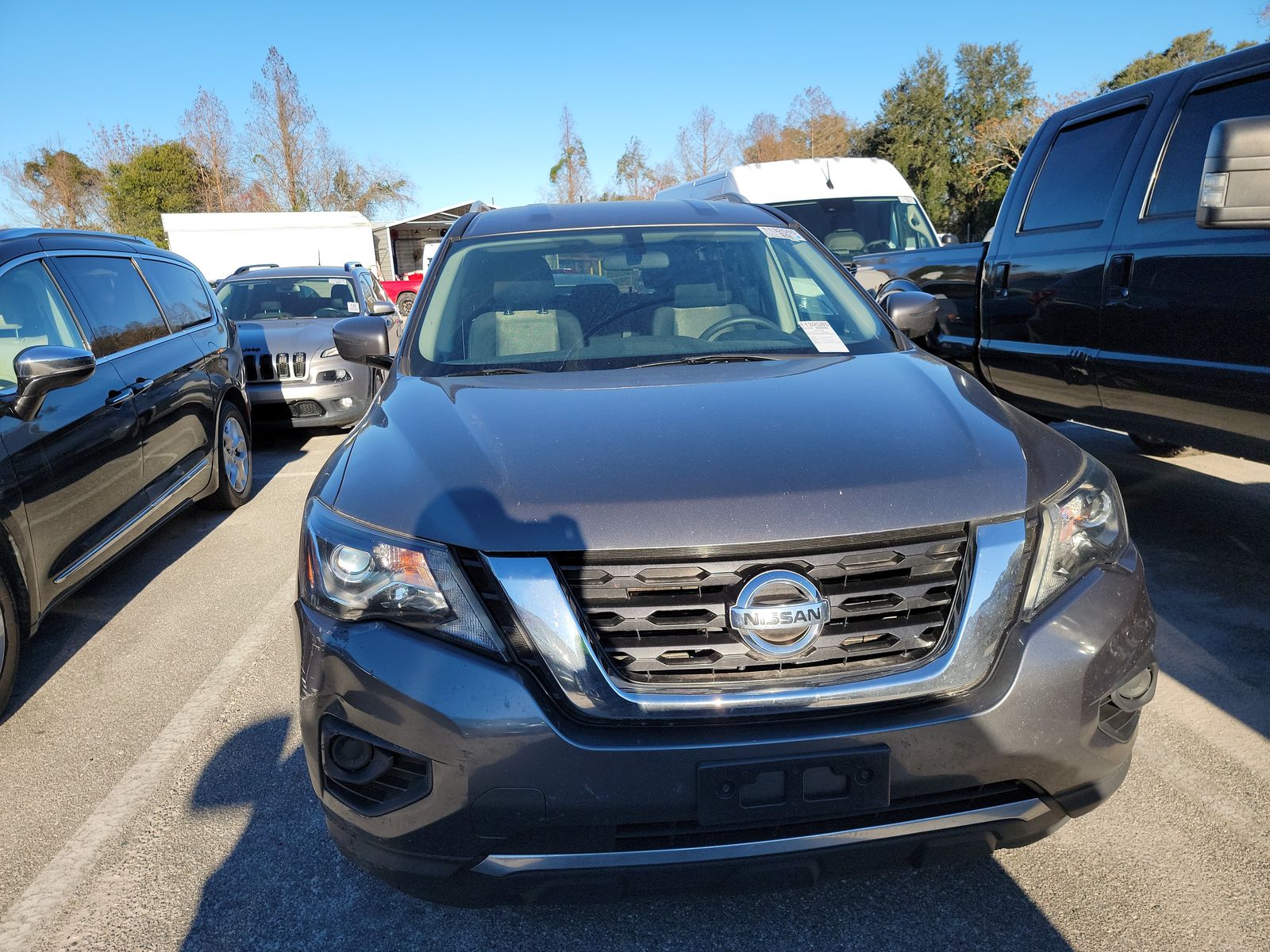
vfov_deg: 56.8
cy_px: 476
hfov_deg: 71.6
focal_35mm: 24
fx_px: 881
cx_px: 635
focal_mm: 6.7
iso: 50
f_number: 1.8
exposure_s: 1/497
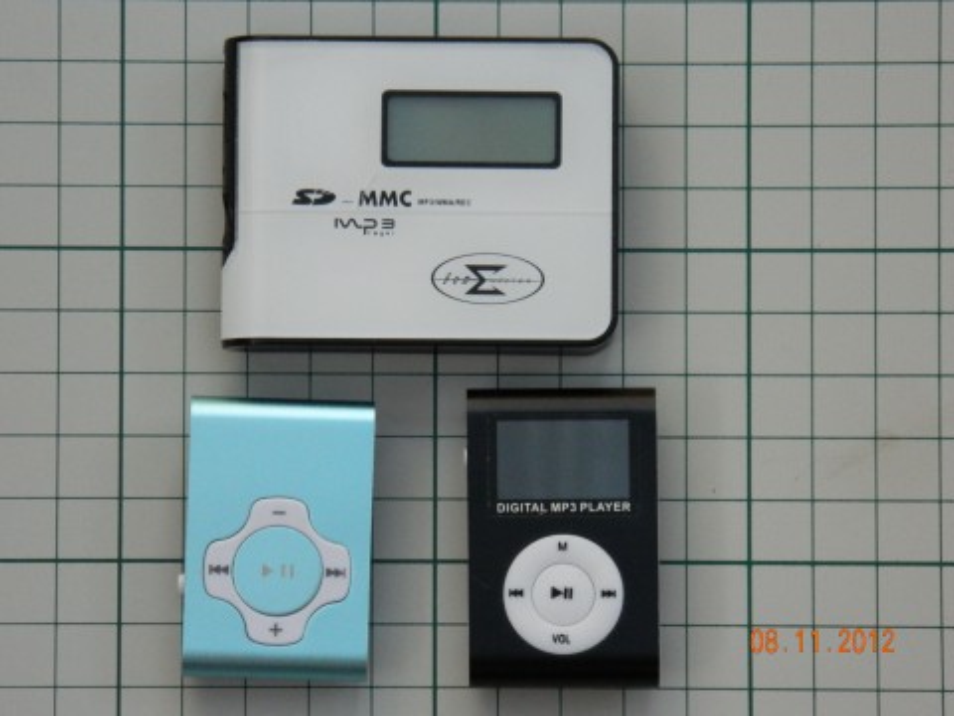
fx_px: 7662
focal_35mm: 278
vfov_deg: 5.3
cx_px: 477
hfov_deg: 7.1
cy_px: 358
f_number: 5.6
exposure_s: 1/50
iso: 400
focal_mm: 50
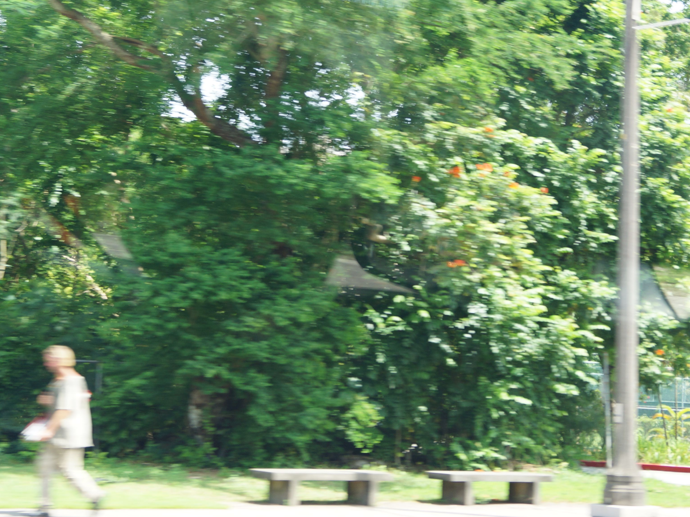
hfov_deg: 28.2
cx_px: 333
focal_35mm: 69
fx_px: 1375
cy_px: 232
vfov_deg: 21.3
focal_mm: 30
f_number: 4.5
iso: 160
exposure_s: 1/60
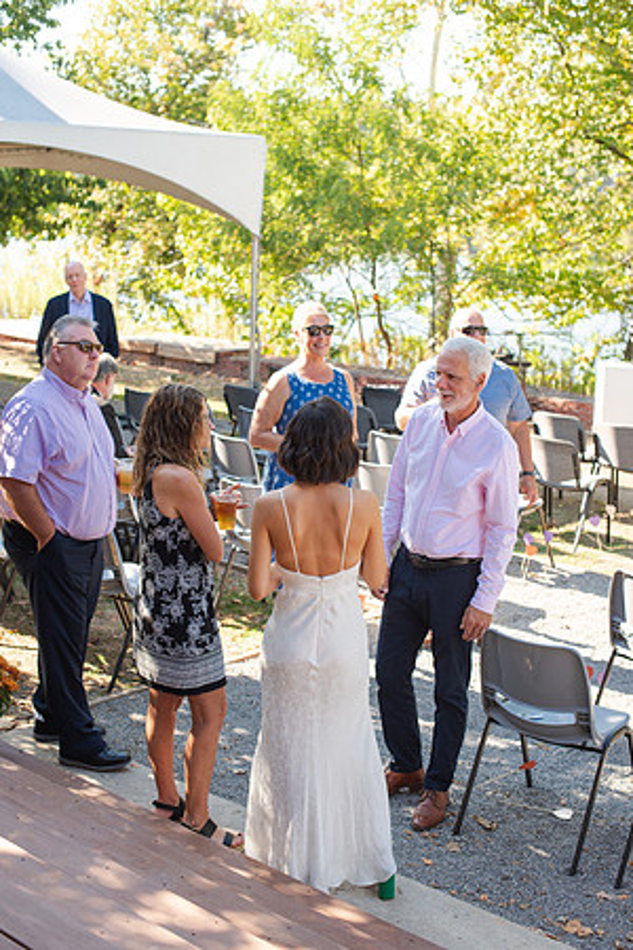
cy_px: 475
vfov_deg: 39.6
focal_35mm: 50
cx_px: 316
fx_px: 1319
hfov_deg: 27.0
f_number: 4
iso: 200
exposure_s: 1/320
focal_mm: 50
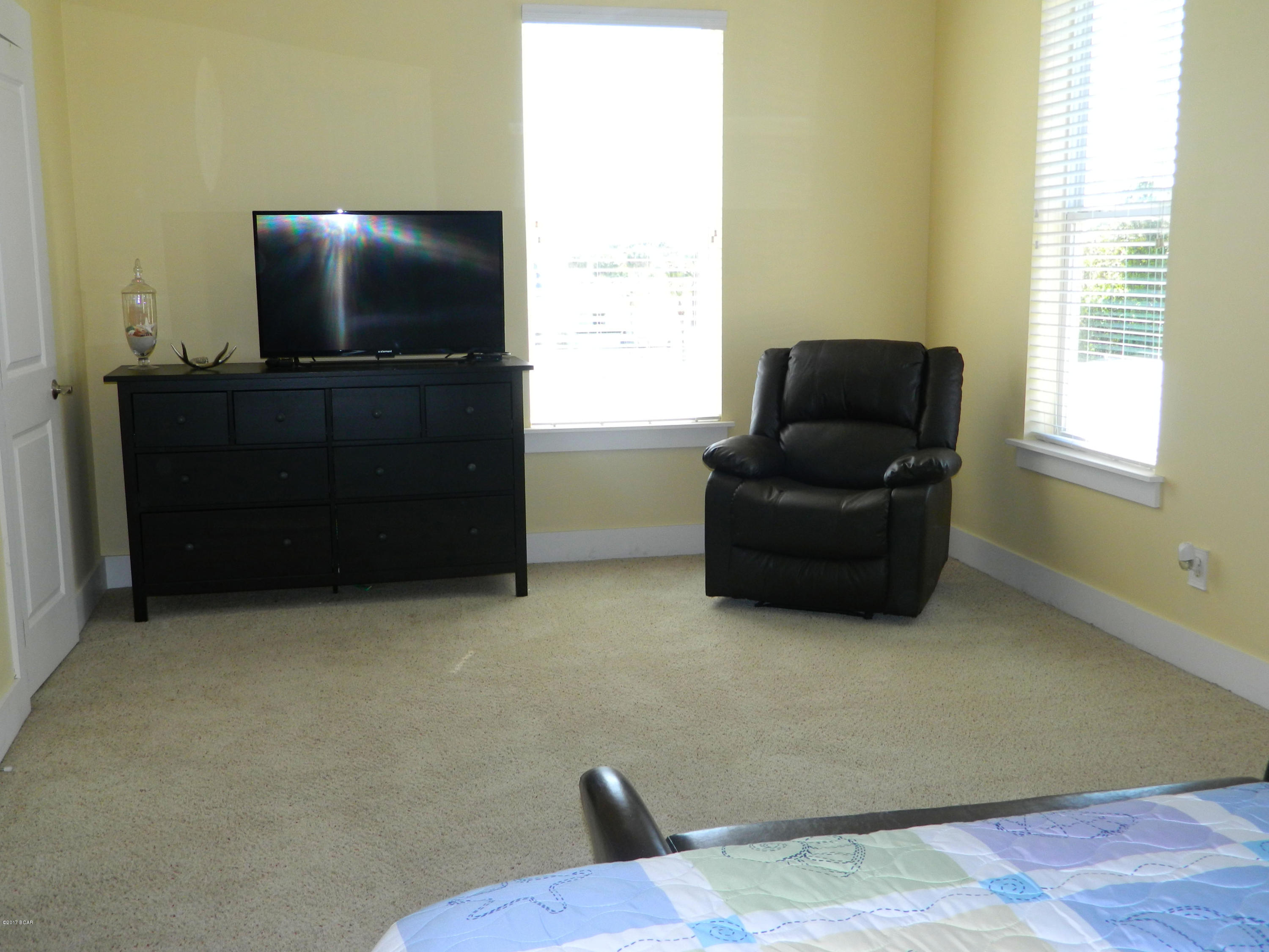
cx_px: 634
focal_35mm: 35
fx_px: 1283
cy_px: 476
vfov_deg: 40.7
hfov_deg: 52.6
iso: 110
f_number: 3.3
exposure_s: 1/100
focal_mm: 6.2
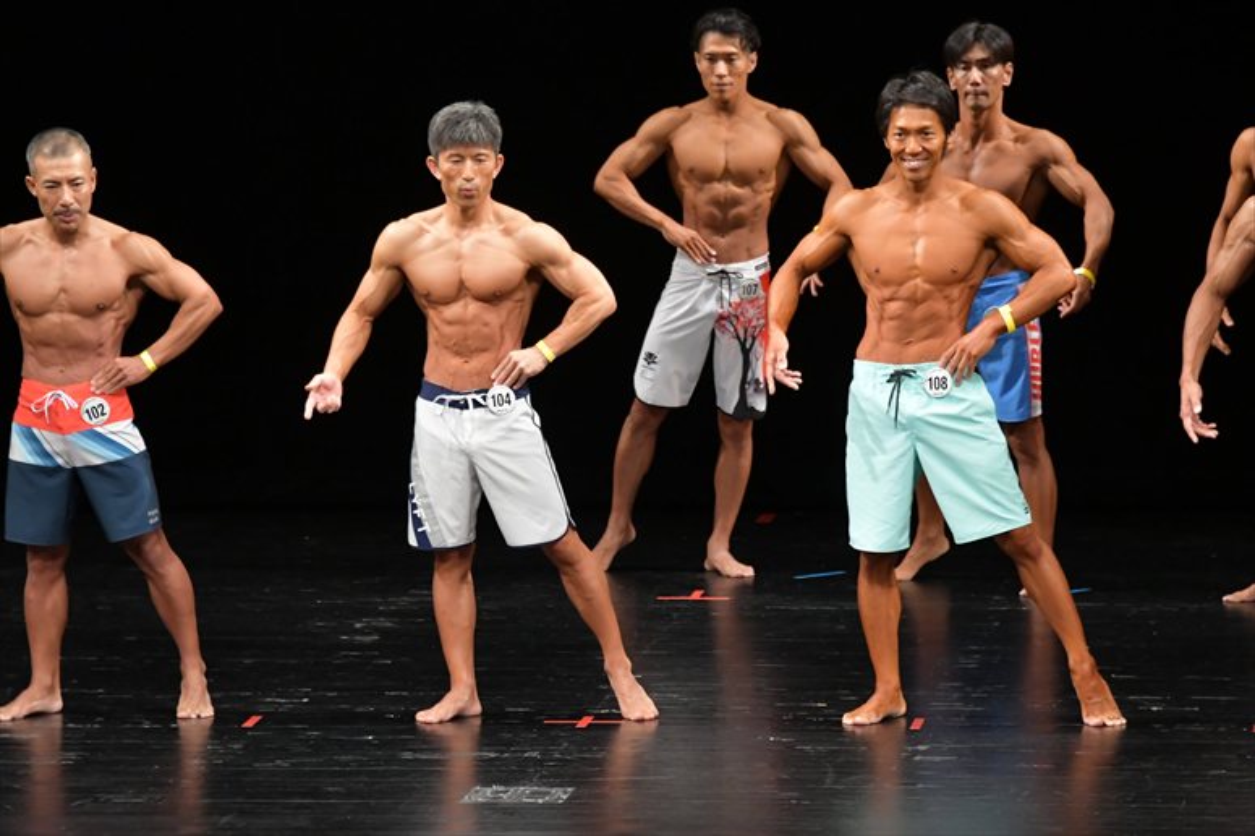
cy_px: 418
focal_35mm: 255
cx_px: 628
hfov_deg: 8.1
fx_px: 8885
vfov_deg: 5.4
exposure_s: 1/400
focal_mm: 170
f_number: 5.6
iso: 3200
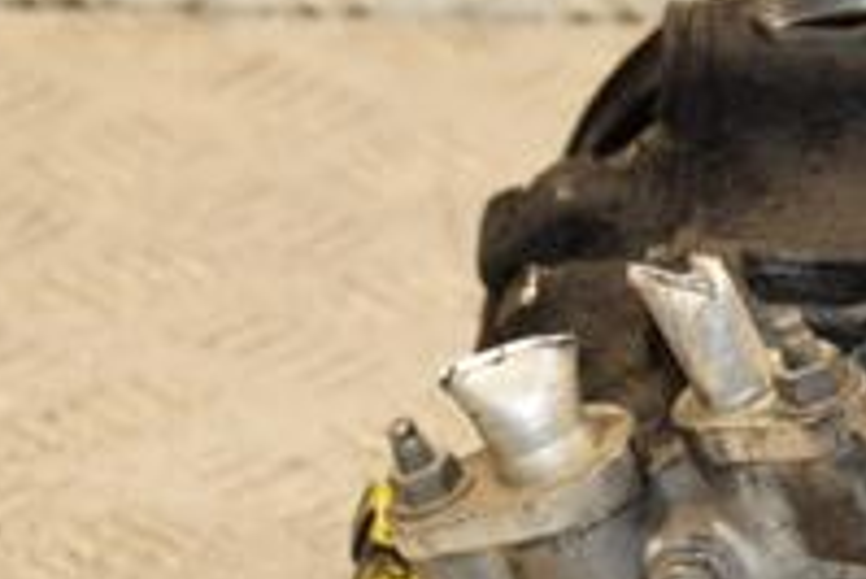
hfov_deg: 7.8
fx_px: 6307
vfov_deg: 5.2
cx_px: 1027
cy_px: 592
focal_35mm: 262
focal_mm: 58
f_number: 5.6
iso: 800
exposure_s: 1/200
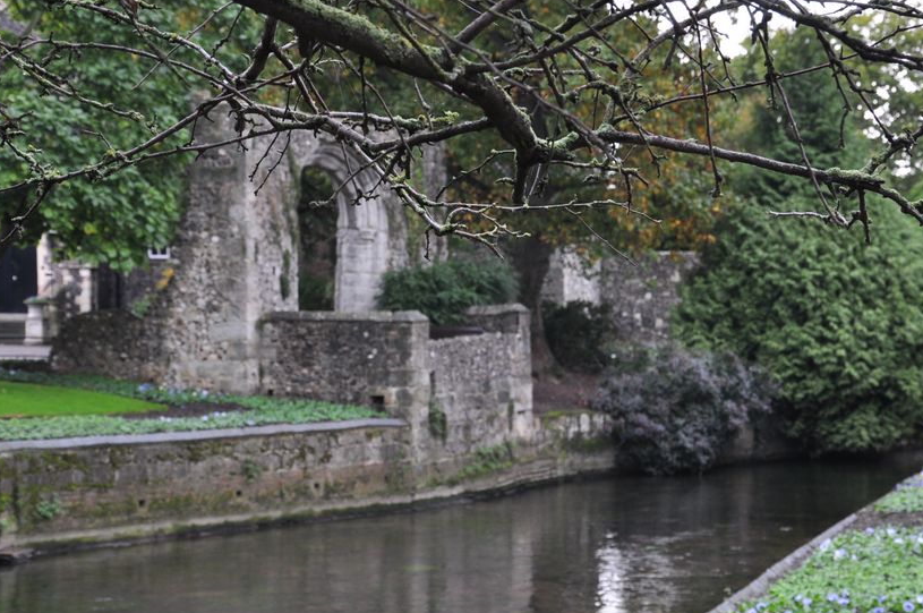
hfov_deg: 20.8
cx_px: 548
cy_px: 343
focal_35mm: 98
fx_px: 2509
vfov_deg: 13.9
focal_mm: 52
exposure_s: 1/40
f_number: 7.1
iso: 400
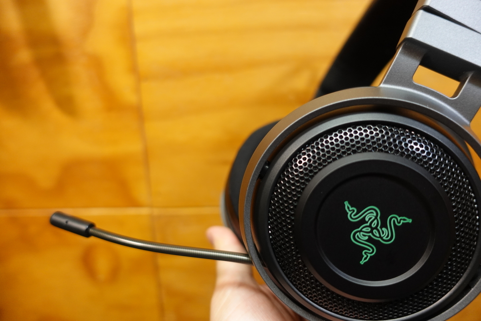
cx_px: 240
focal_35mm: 24
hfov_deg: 73.7
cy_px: 160
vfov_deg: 53.1
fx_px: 321
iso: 640
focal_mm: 8.8
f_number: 1.8
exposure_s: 1/80
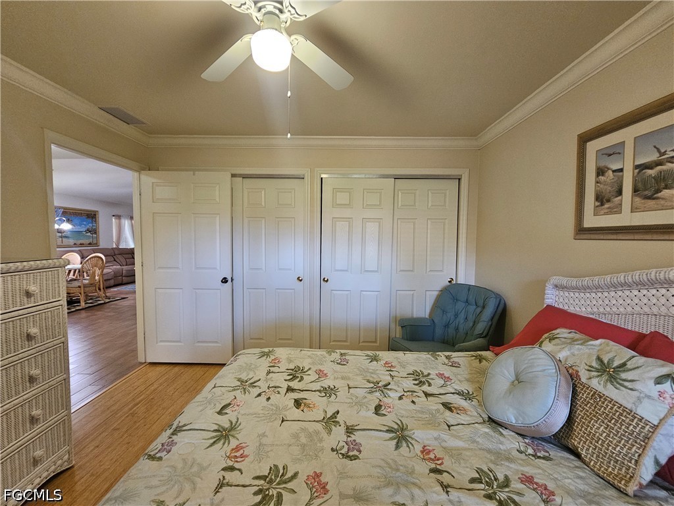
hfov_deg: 106.2
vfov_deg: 89.9
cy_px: 253
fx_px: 253
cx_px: 337
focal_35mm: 13
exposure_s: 1/40
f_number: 2.2
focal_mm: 2.2
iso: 400
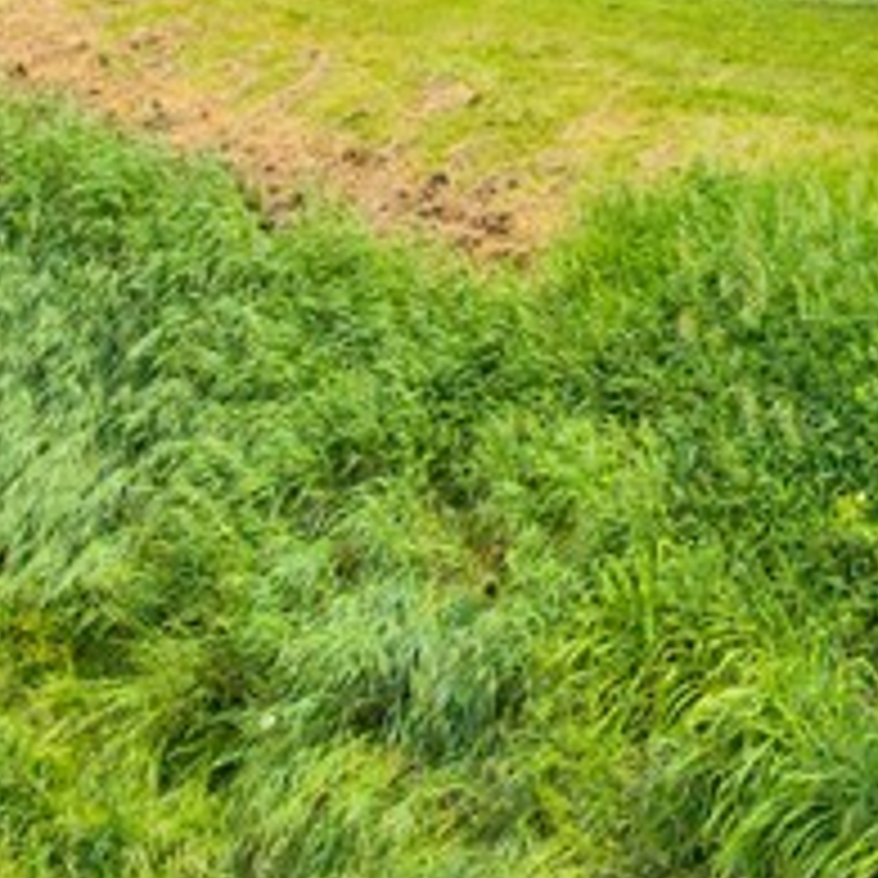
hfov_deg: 15.7
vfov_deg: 14.4
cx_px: 1036
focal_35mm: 107
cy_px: -680
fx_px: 3070
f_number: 1.8
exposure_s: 1/8000
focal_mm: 8.67
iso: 400
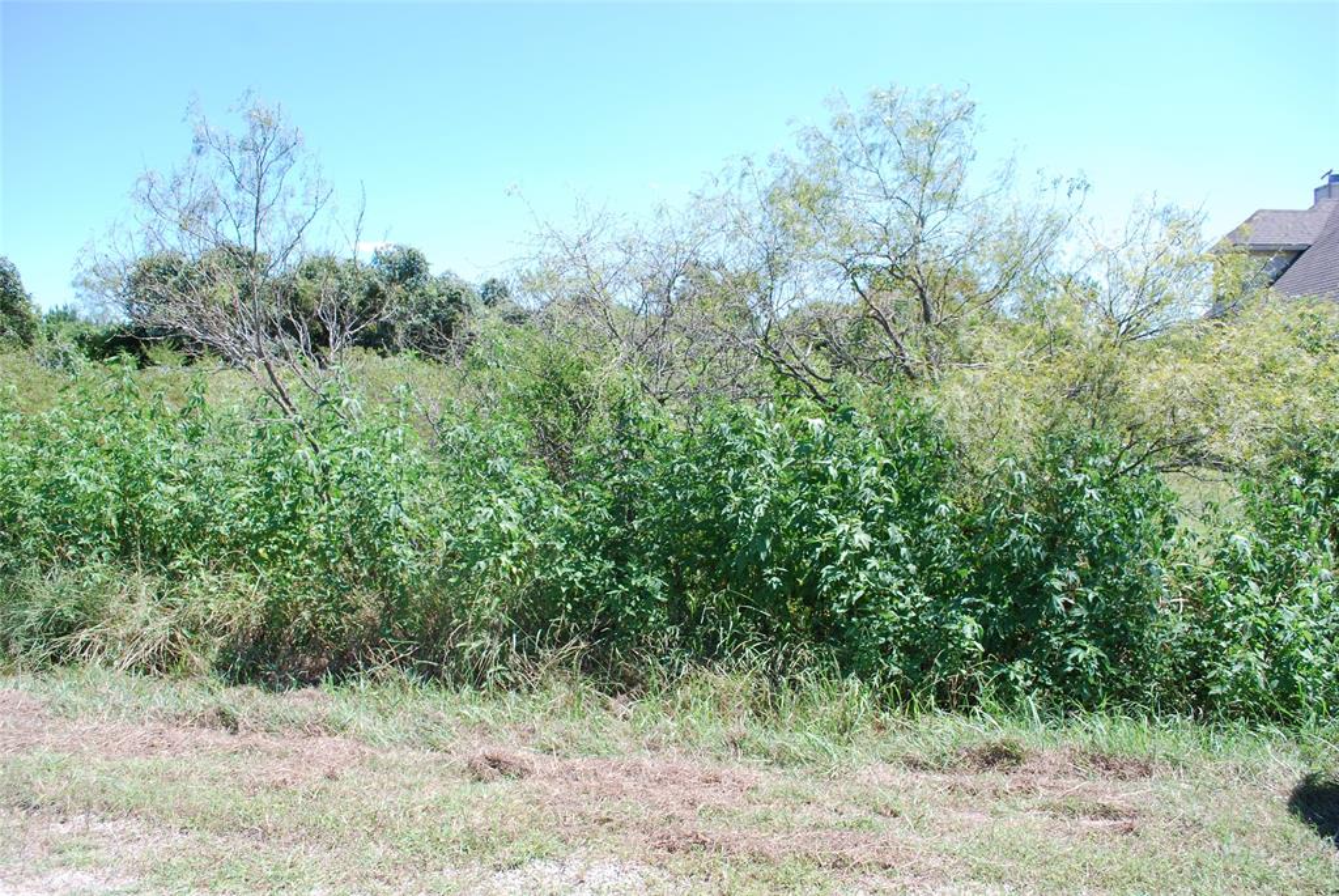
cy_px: 448
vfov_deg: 48.0
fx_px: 1005
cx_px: 670
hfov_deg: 67.3
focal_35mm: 27
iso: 100
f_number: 6.3
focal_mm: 18
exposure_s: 1/160
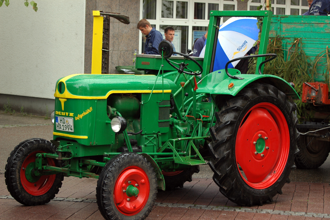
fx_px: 962
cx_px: 165
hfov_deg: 19.5
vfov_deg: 13.0
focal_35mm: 105
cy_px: 110
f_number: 4.5
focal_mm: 70
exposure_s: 1/80
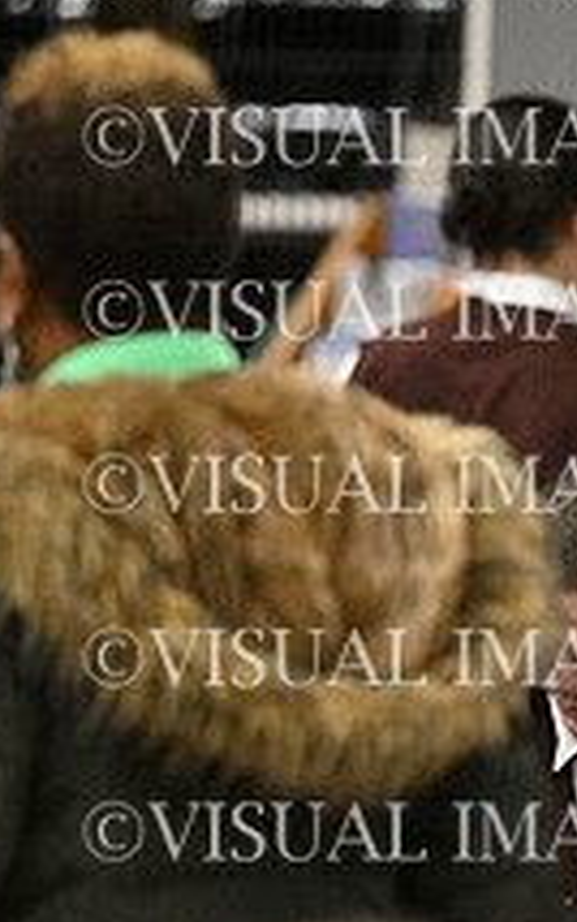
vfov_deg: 4.3
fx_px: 12136
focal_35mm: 483
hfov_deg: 2.7
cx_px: 706
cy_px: 571
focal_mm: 175
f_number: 2.8
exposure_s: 1/1000
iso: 6400
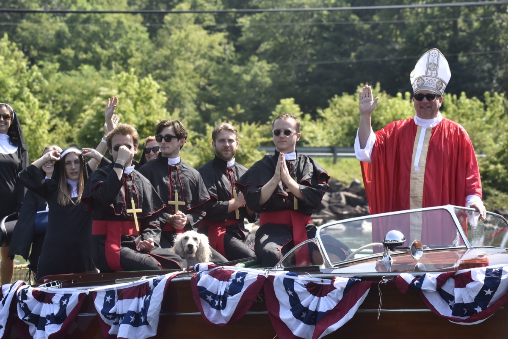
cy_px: 170
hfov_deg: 13.7
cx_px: 254
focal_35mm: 150
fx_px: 2117
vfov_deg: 9.2
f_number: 8
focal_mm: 150
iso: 900
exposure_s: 1/1250
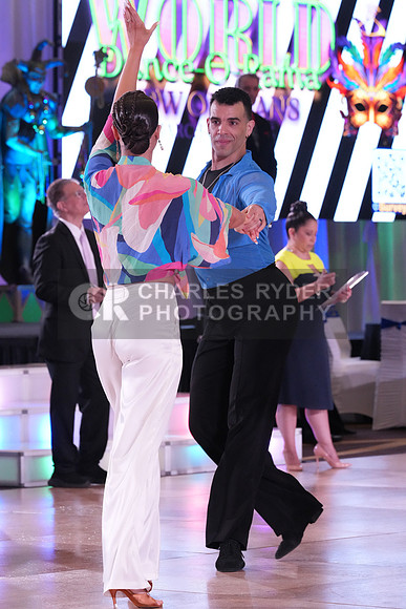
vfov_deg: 11.5
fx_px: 3026
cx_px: 203
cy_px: 304
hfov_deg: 7.7
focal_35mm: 179
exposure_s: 1/400
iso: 6400
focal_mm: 179
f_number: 7.1
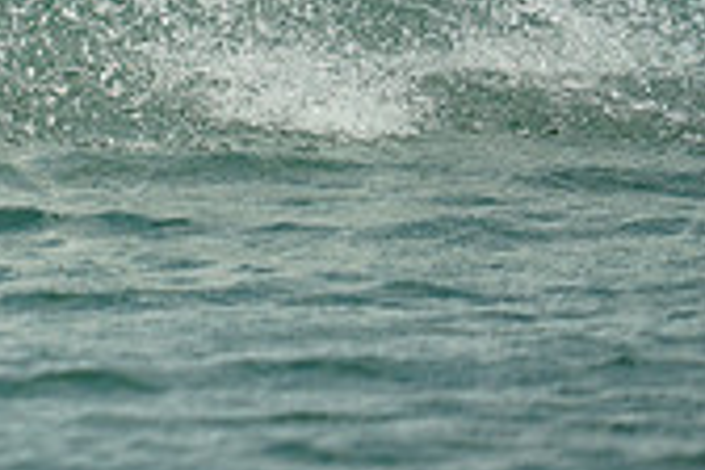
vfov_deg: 1.0
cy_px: -233
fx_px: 27003
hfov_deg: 1.5
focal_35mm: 1379
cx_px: -504
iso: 125
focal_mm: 400
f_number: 2.8
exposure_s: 1/1600
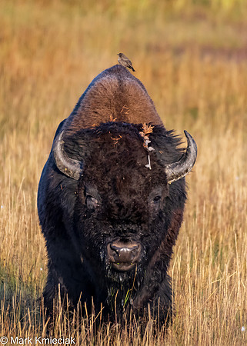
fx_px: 10235
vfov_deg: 1.9
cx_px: 156
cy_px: 183
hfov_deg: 1.4
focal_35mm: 1041
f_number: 5.6
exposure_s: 1/2500
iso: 1600
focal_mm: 500
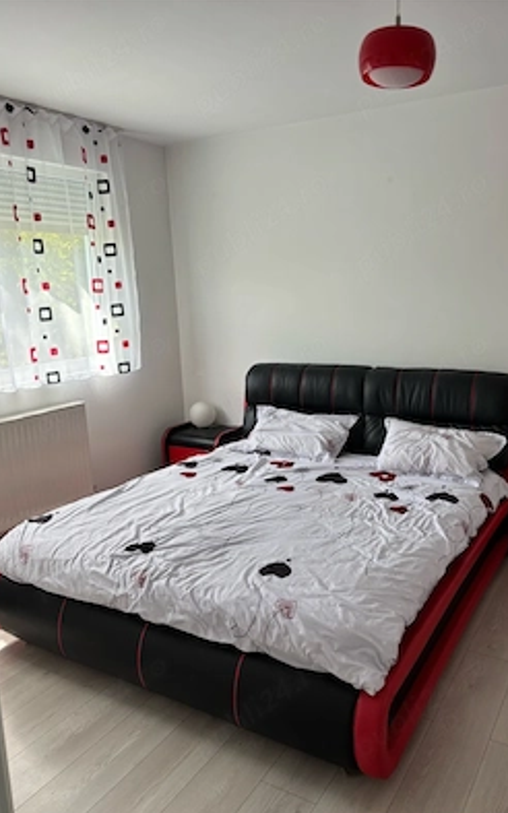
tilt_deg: -13.2
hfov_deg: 44.3
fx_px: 621
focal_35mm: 28
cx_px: 301
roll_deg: +0.5
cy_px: 411
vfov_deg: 66.5
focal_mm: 5.96
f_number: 1.6
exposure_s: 1/121
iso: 40
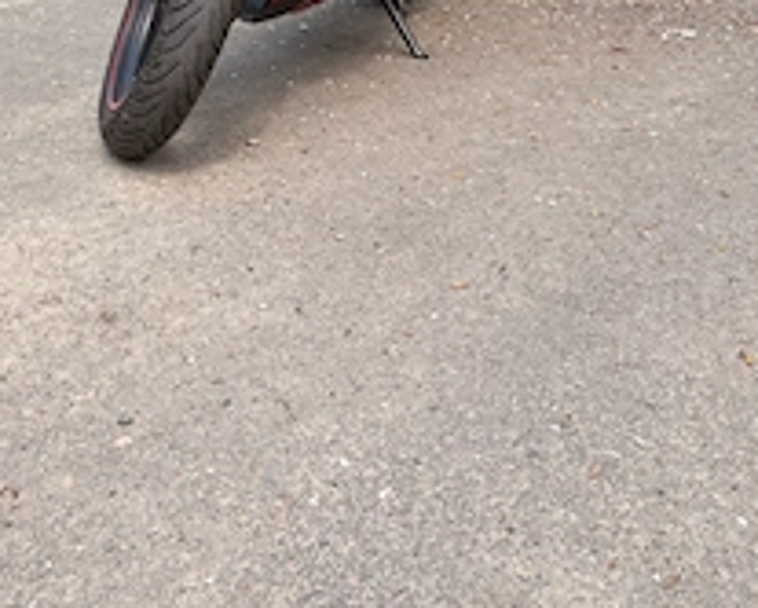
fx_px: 1100
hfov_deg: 37.7
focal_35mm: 49
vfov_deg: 28.5
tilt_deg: -9.8
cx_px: 271
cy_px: -33
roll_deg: +2.8
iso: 50
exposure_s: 1/552
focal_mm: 5.96
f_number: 1.6
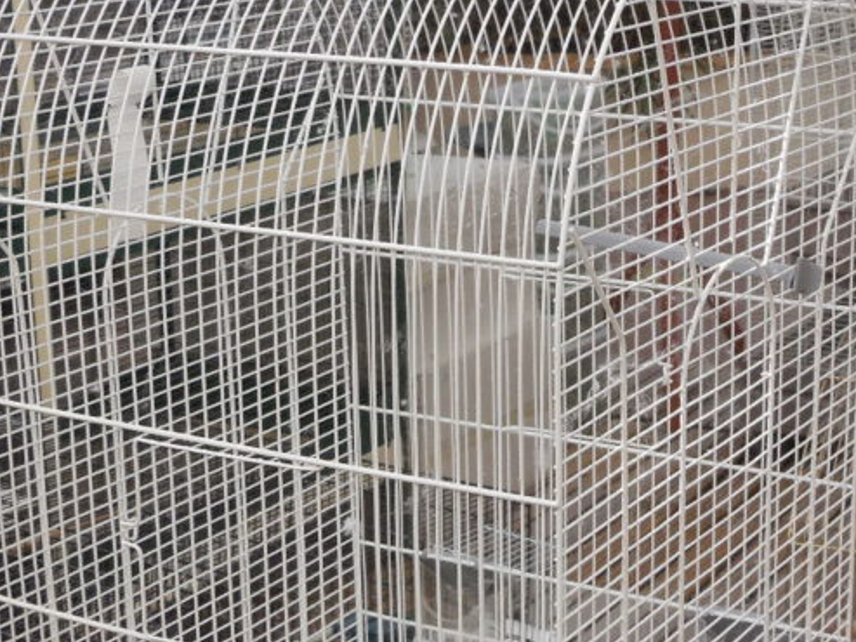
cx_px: 535
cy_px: 396
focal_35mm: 83
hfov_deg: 23.5
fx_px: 2053
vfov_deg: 17.8
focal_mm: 7.1
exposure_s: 1/60
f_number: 3.6
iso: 125
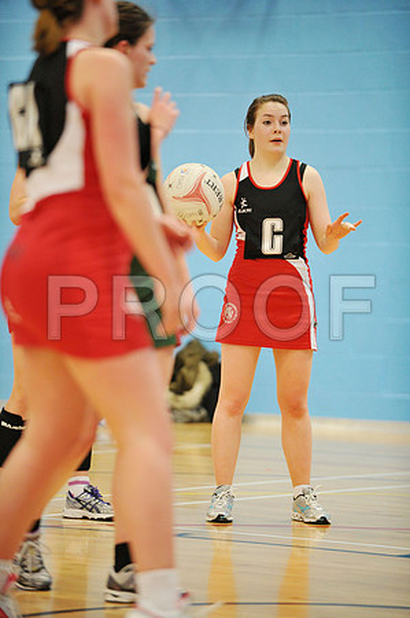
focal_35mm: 180
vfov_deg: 11.4
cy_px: 309
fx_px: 3082
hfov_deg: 7.6
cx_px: 205
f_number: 2.8
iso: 5000
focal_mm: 180
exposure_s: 1/400
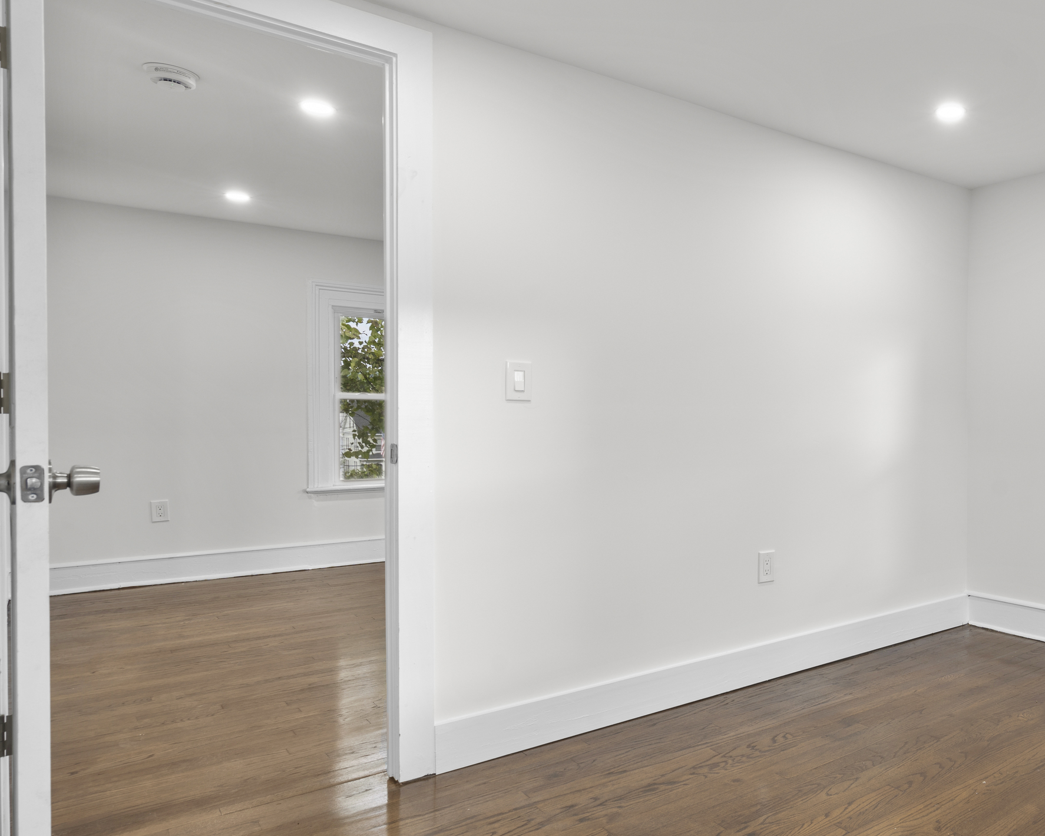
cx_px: 871
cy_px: 429
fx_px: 804
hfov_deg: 59.5
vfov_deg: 54.9
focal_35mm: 26
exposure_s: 1
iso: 200
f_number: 9
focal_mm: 16
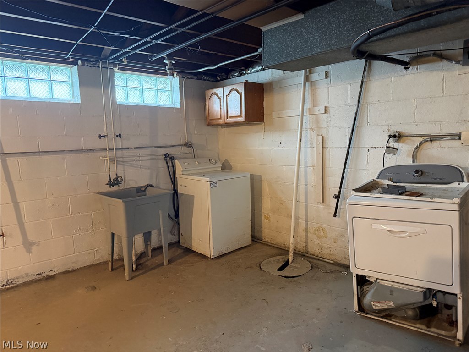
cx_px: 234
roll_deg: +1.8
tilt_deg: -7.8
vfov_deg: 56.8
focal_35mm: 24
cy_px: 176
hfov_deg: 71.6
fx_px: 325
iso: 800
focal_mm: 6.76
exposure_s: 1/60
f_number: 1.78
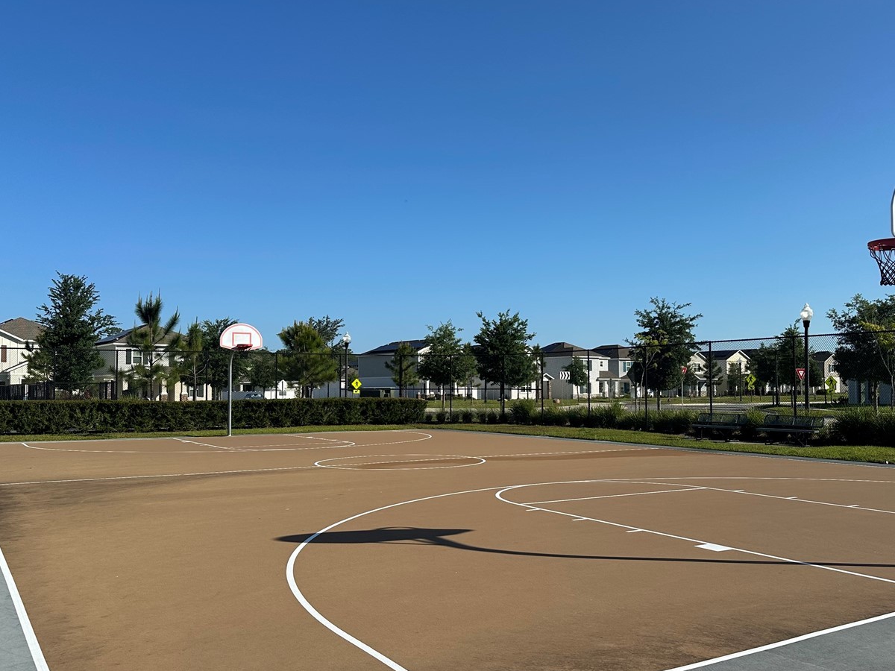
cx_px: 513
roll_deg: +0.3
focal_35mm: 32
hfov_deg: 56.6
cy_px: 356
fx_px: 827
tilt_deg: +2.7
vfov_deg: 44.1
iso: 80
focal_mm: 6.86
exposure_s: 1/5000
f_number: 1.78
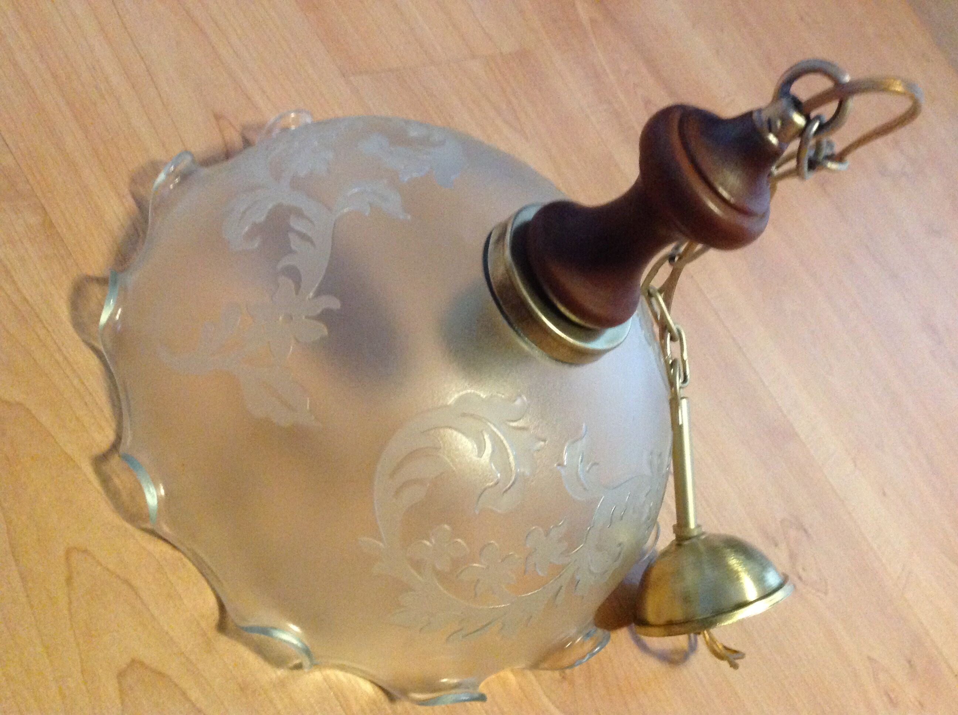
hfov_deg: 52.7
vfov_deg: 40.6
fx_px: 967
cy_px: 358
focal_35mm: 35
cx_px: 479
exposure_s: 1/15
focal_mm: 4.28
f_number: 2.4
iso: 500
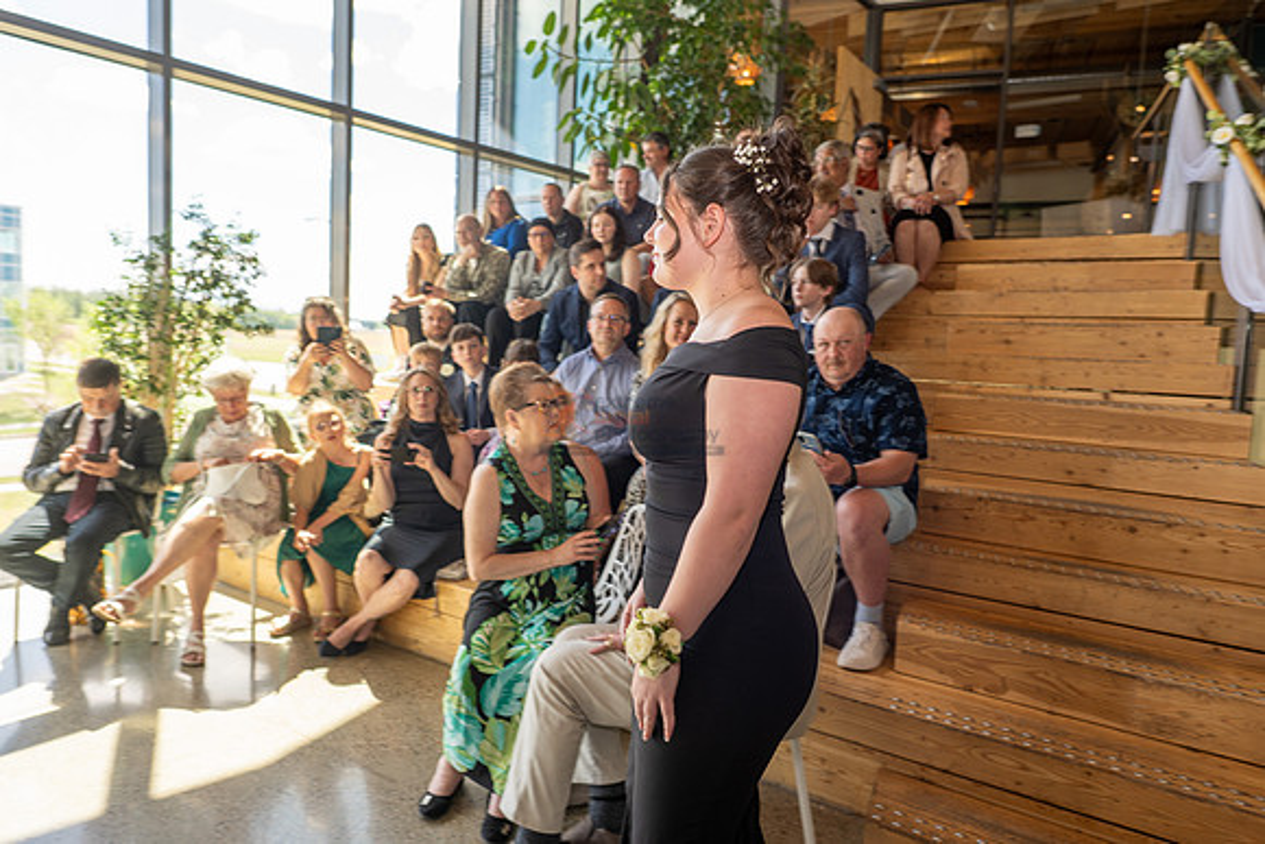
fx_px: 843
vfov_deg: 53.2
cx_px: 632
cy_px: 422
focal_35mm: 24
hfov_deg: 73.7
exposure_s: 1/125
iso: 100
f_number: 3.5
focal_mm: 24
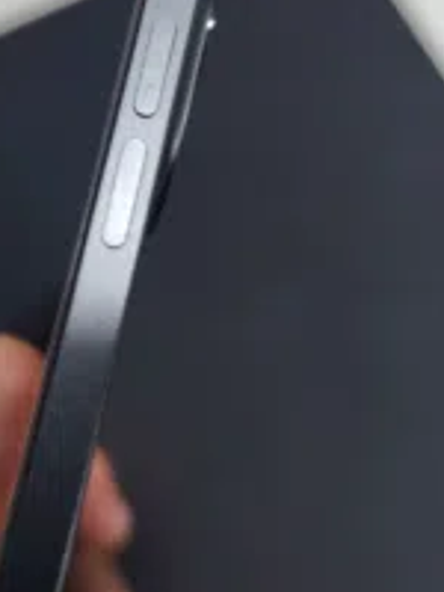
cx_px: 130
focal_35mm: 48
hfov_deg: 29.9
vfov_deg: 39.2
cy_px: 198
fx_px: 821
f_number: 1.75
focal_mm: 5.25
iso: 472
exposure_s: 1/33.3
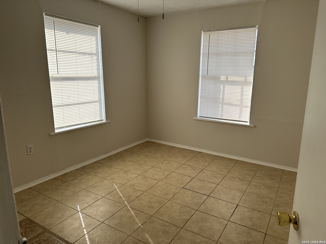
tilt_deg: -11.9
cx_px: 163
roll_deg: -2.4
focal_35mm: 24
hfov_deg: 71.6
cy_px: 122
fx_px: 226
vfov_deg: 56.8
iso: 80
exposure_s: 1/791
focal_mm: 6.86
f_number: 1.78
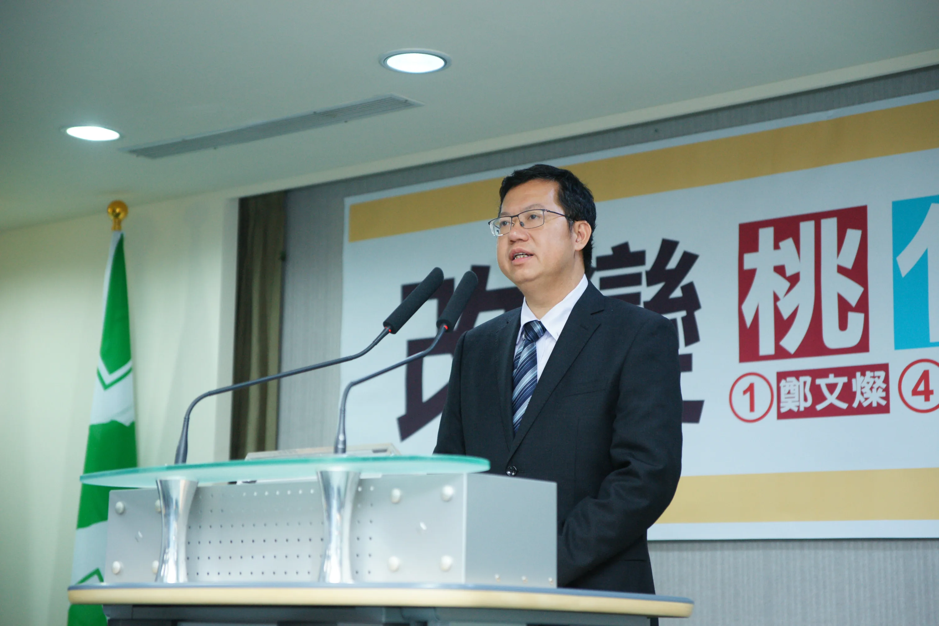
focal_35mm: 70
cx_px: 470
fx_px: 1826
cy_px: 313
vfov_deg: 19.5
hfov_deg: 28.8
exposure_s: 1/160
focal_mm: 70
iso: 640
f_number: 2.8
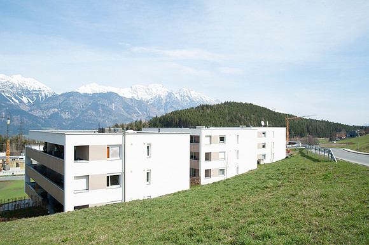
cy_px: 122
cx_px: 184
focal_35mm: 28
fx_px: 287
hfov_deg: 65.5
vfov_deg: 46.4
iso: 200
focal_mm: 28
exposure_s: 1/250
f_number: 11
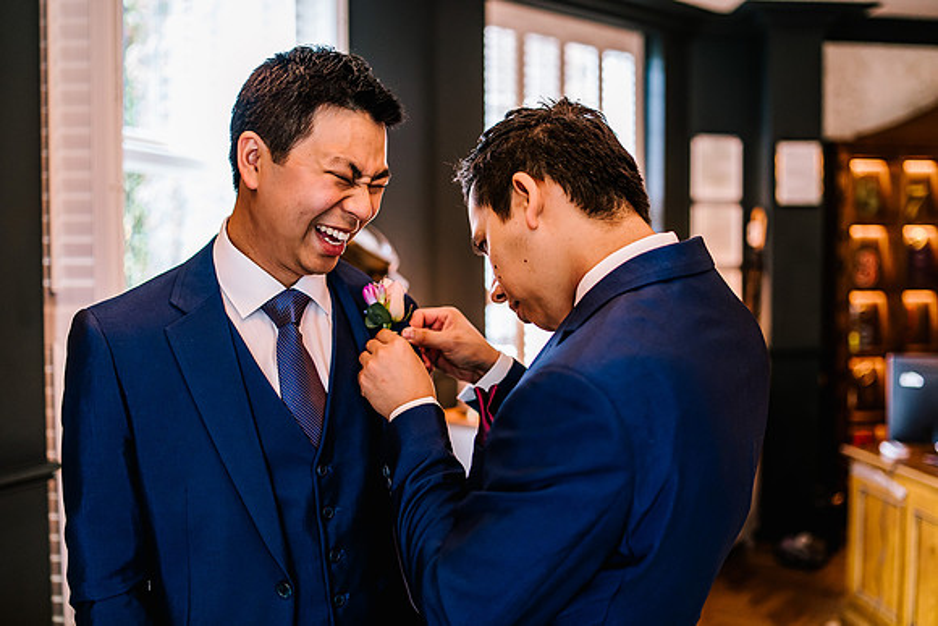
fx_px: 940
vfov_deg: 36.8
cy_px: 313
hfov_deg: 53.0
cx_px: 469
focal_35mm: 36
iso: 1600
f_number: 1.8
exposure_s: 1/250
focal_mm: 35
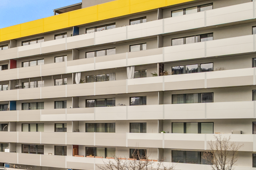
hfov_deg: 26.3
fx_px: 341
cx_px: -149
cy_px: 120
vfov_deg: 27.8
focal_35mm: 48
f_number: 8
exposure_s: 1/80
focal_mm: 13
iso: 200
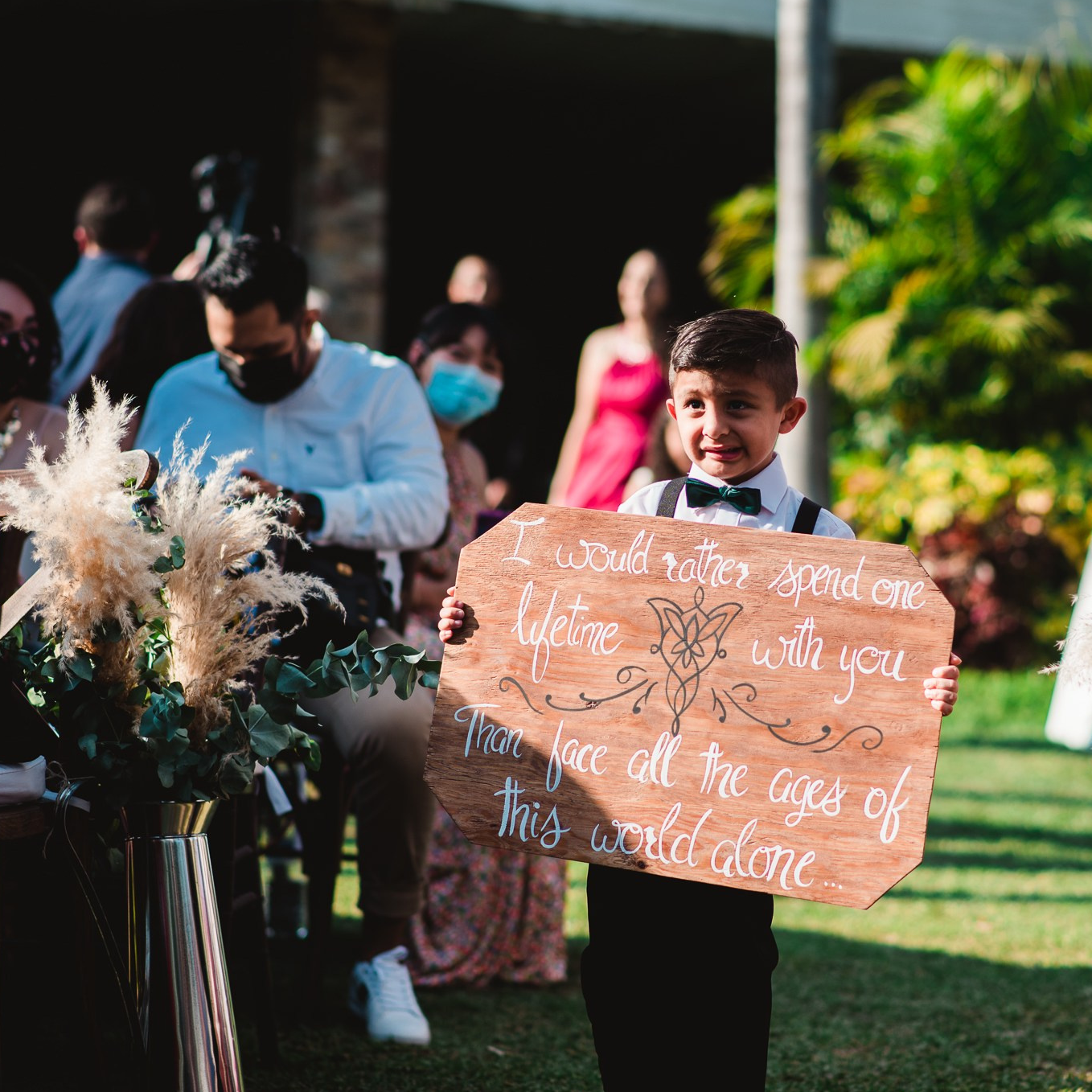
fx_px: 3890
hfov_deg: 16.0
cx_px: 687
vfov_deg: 16.0
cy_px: 546
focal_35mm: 109
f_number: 2.5
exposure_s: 1/2000
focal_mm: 85
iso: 80
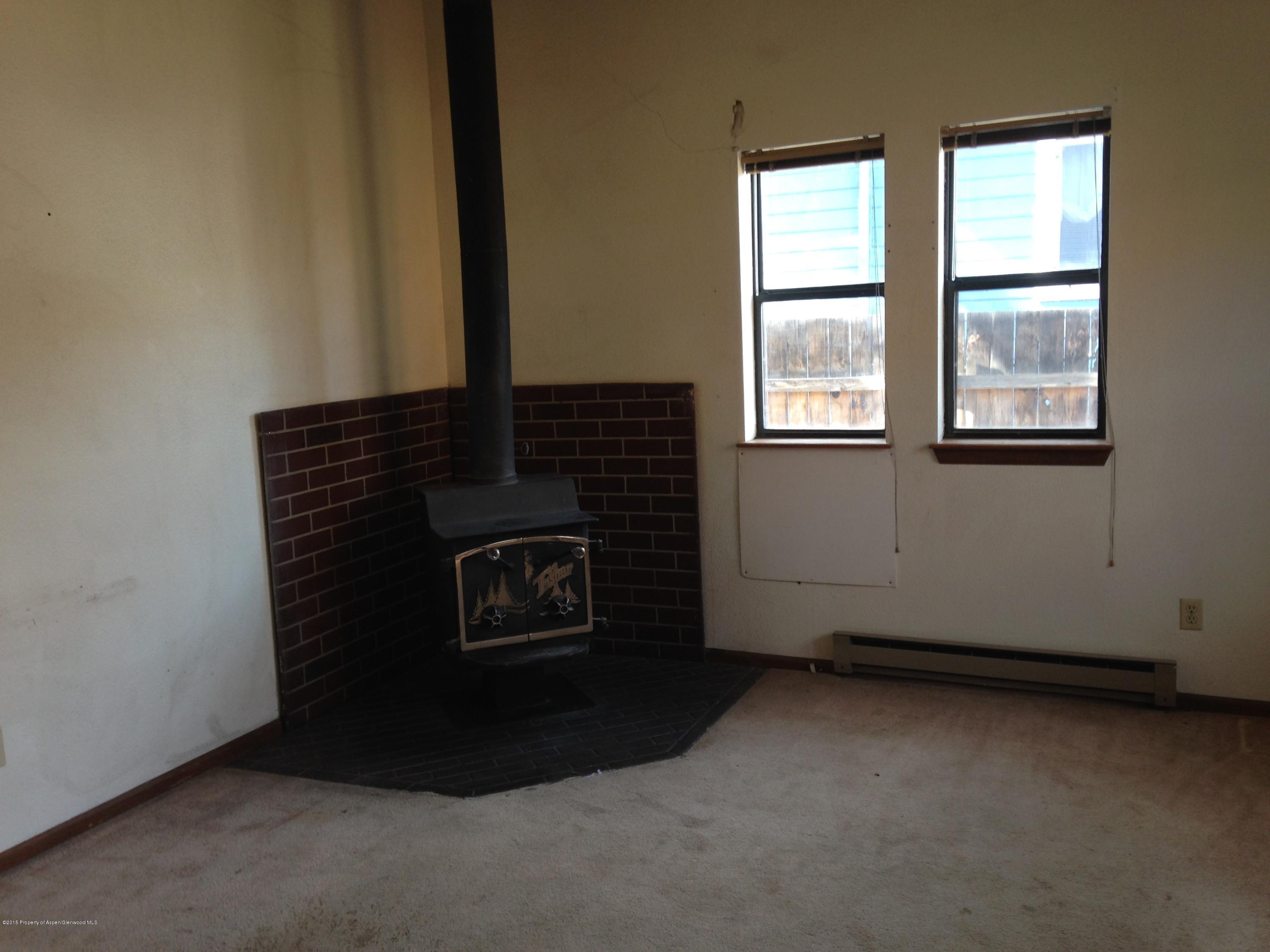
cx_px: 635
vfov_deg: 42.9
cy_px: 476
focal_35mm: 33
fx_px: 1211
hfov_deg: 55.4
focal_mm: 4.12
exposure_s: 1/30
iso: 50
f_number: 2.4
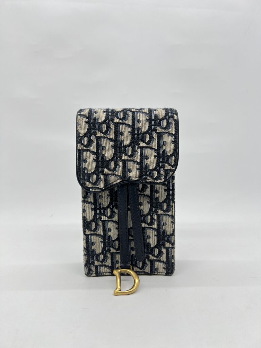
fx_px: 261
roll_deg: +0.2
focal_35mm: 26
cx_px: 130
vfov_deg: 67.3
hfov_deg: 53.1
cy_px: 174
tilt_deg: -6.3
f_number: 1.5
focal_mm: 5.7
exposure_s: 1/114
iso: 32
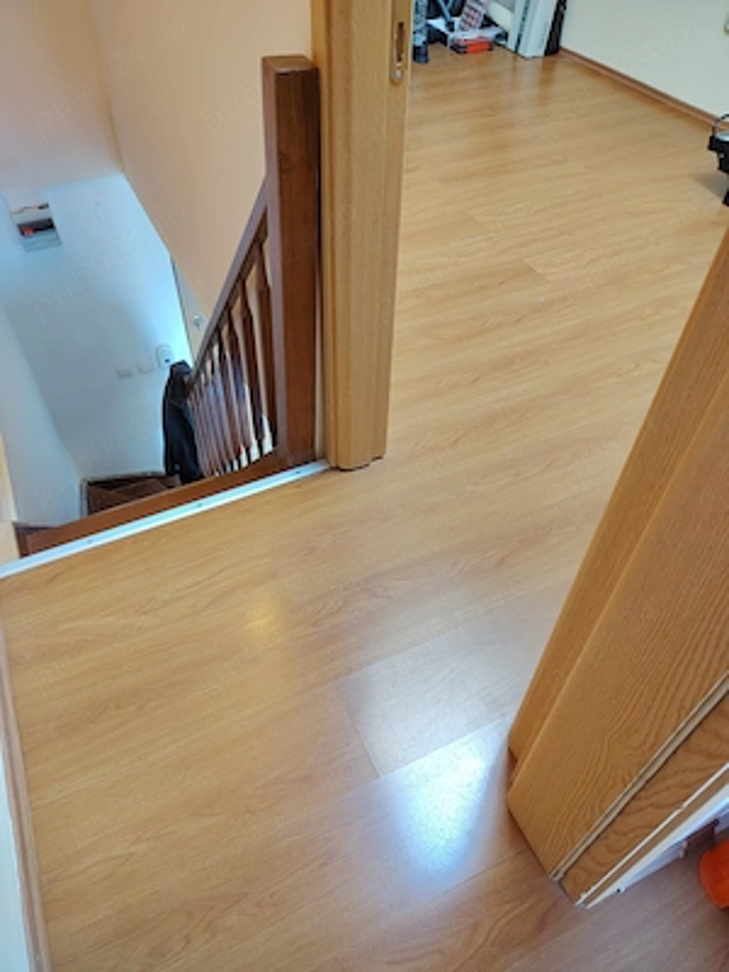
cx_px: 364
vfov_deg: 71.6
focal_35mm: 24
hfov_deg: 56.8
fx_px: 674
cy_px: 486
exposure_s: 1/25
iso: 1041
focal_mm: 5.25
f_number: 1.75
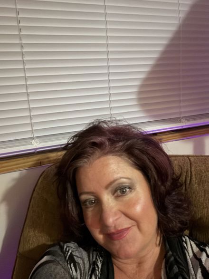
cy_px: 140
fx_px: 242
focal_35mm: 30
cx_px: 104
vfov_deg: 60.0
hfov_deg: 46.8
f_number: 1.9
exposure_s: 1/15
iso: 1600
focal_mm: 2.71
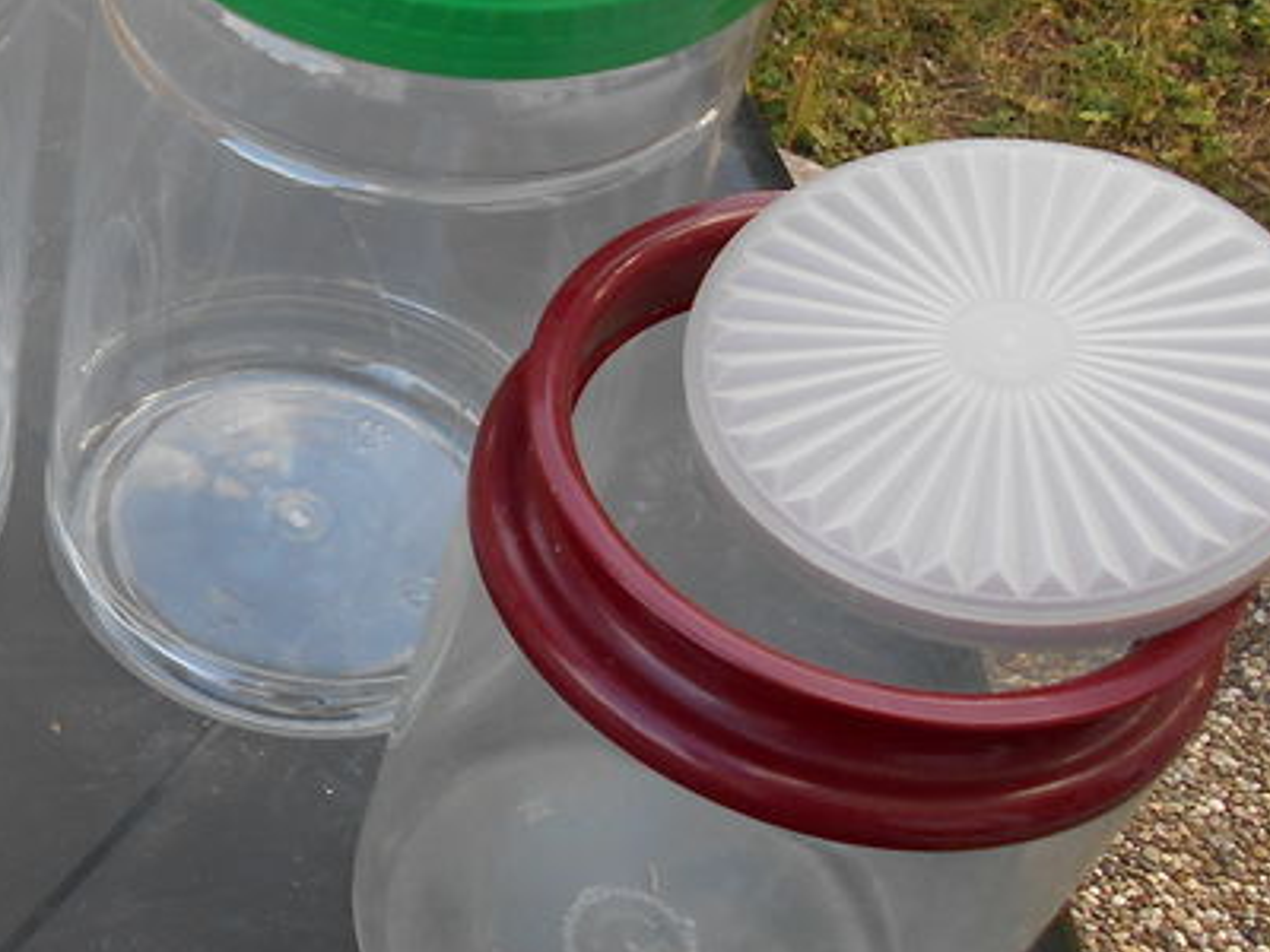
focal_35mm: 65
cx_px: -206
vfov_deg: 22.6
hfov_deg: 26.8
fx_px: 2385
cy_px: 422
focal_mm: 4.6
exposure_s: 1/80
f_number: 3.2
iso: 80
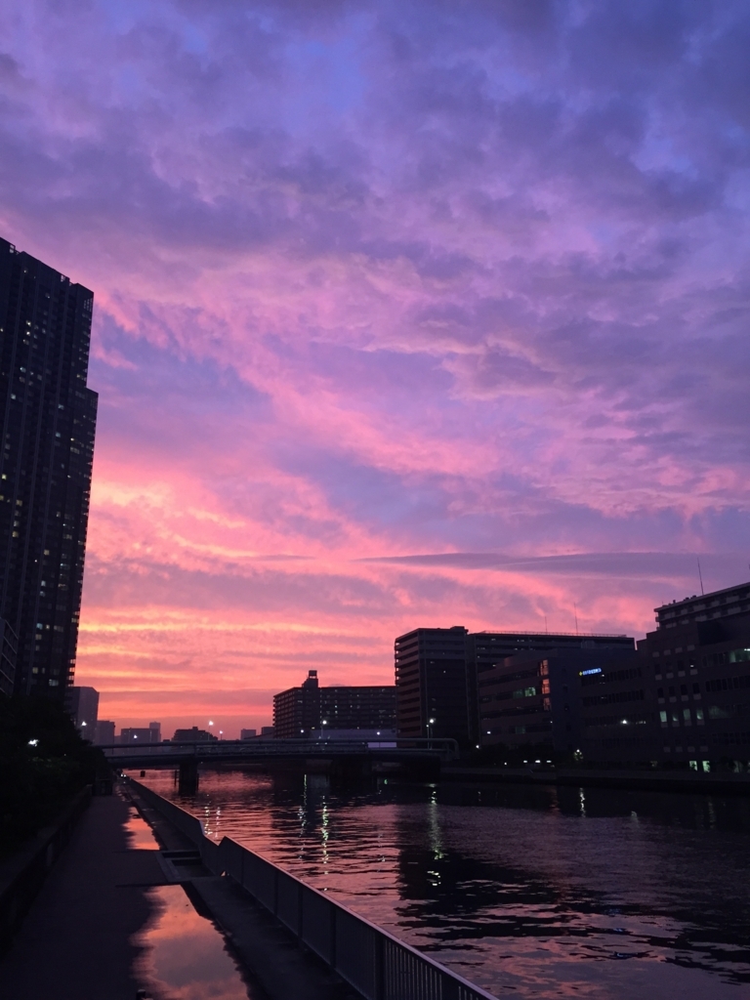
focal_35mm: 29
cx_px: 375
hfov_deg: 48.2
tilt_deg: +16.7
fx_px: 838
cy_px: 500
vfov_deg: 61.7
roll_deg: +1.0
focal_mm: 4.15
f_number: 2.2
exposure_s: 1/30
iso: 100
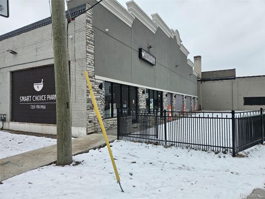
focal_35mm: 23
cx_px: 132
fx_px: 176
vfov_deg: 58.9
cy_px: 100
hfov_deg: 73.9
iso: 40
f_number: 1.8
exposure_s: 1/1372
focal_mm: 5.4
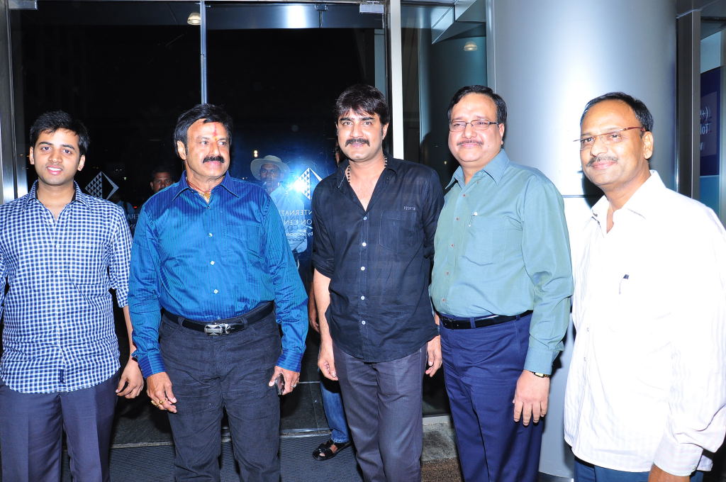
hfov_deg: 67.4
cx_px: 363
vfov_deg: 47.8
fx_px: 544
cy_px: 241
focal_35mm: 27
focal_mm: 18
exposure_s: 1/160
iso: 320
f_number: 7.1
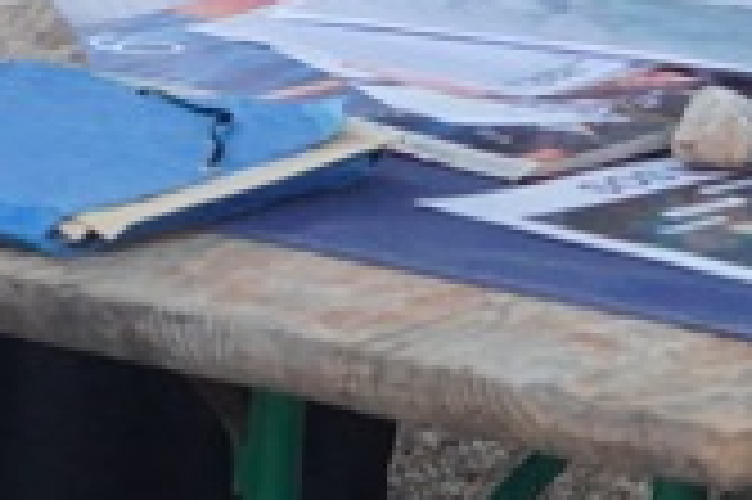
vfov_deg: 3.5
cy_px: -552
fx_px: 8024
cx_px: 450
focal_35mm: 385
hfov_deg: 5.4
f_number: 4
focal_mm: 50.2
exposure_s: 1/160
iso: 2000
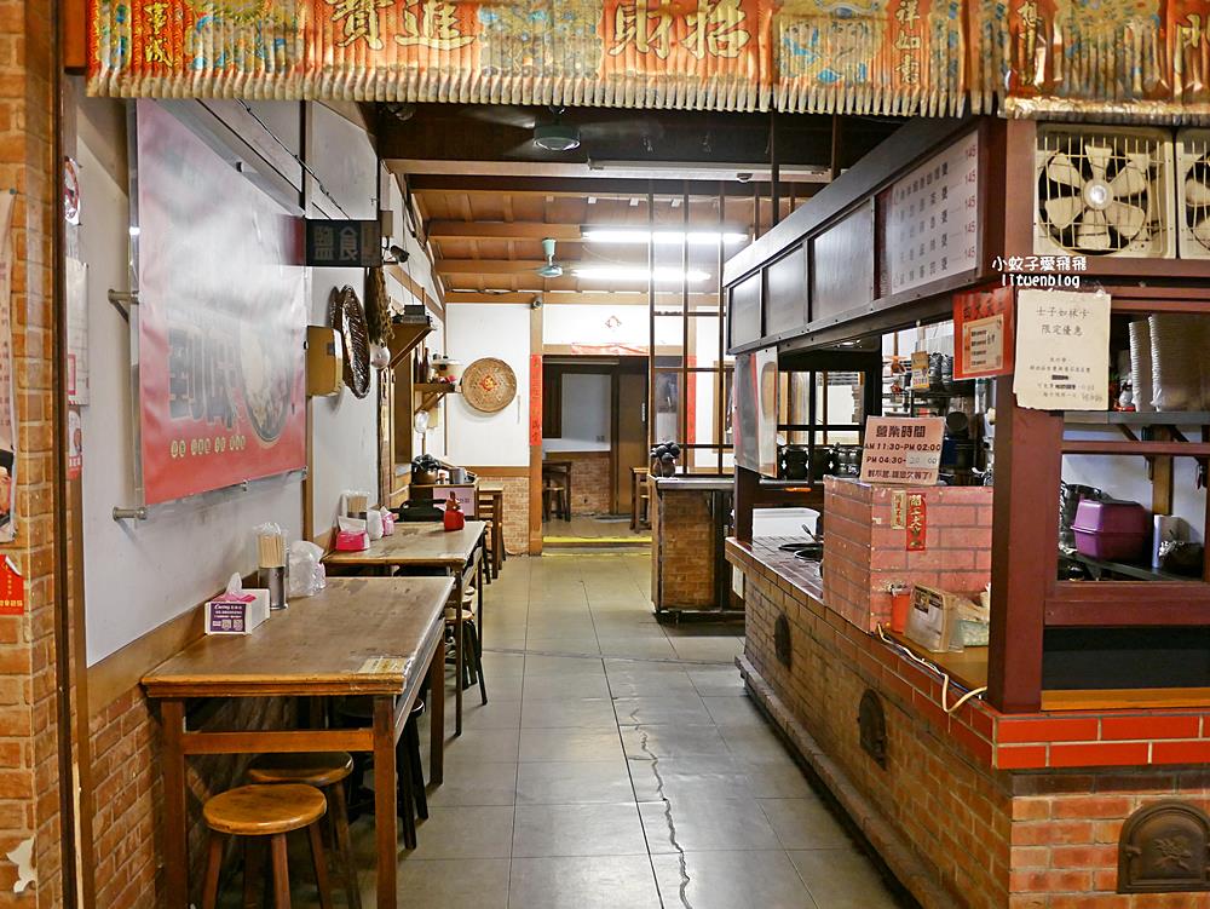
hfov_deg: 63.4
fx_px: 979
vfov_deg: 49.8
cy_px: 454
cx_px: 605
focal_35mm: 28
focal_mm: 14
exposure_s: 1/60
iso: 1250
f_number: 2.5
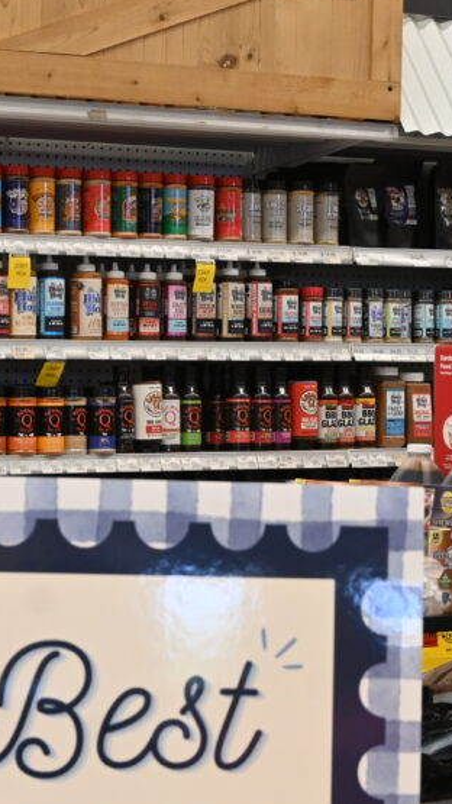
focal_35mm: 119
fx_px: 2536
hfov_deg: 10.2
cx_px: 181
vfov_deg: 18.0
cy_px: 392
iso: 1100
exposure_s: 1/125
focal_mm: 41
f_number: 5.6
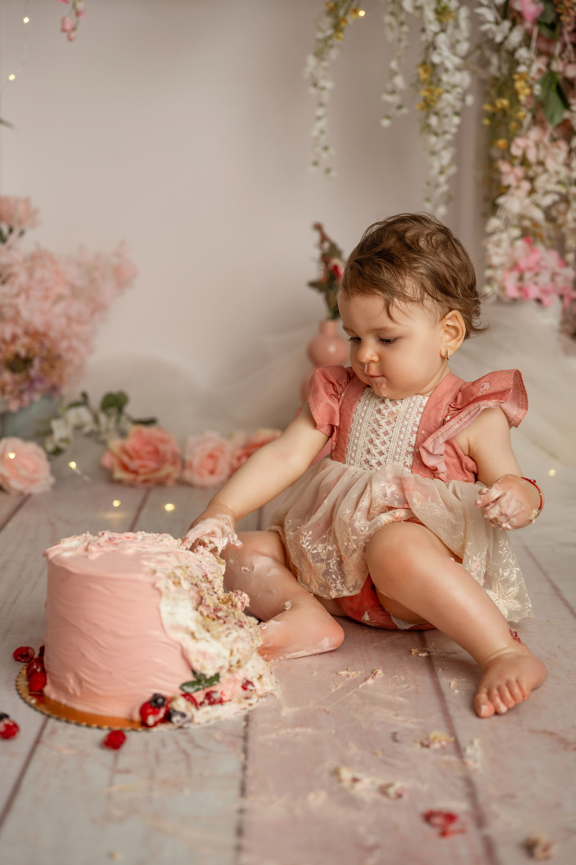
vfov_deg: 39.6
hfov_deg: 27.0
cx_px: 288
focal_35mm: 50
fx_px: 1200
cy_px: 432
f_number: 2.5
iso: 100
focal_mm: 50
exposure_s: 1/160
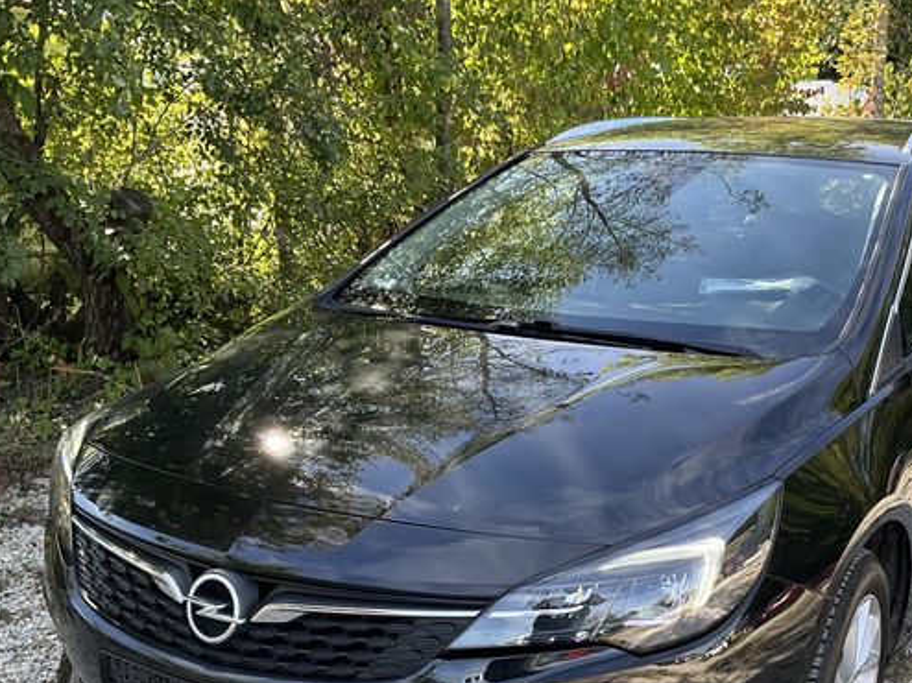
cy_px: 537
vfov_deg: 30.2
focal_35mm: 47
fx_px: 1238
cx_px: 613
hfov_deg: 39.9
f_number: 1.8
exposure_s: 1/248
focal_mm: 3
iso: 25
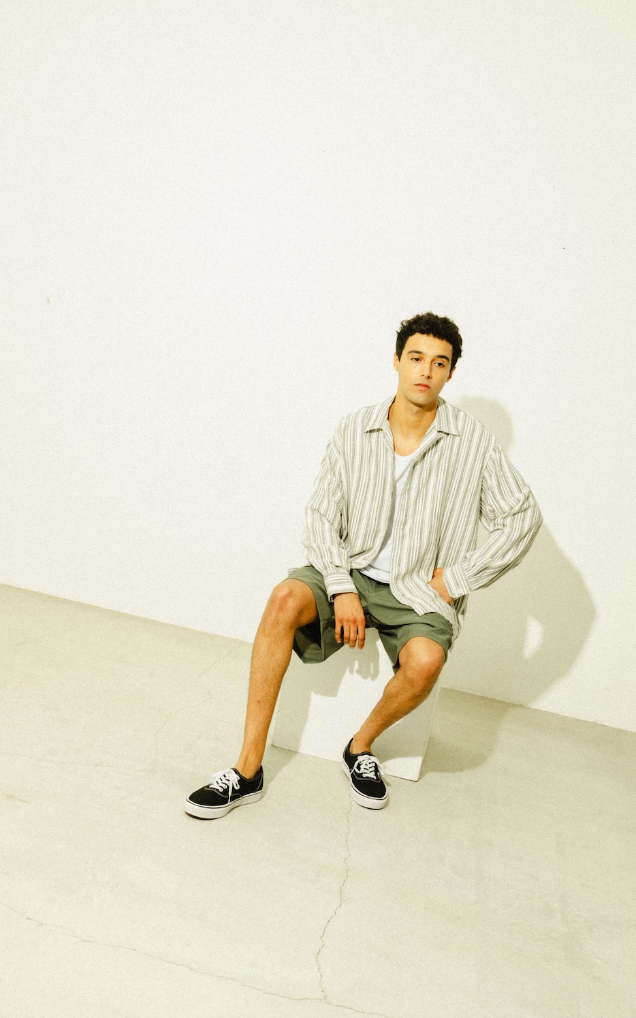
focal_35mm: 44
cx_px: 302
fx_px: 1220
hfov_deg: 29.2
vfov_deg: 45.3
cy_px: 509
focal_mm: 43
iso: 100
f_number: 8
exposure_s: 1/160
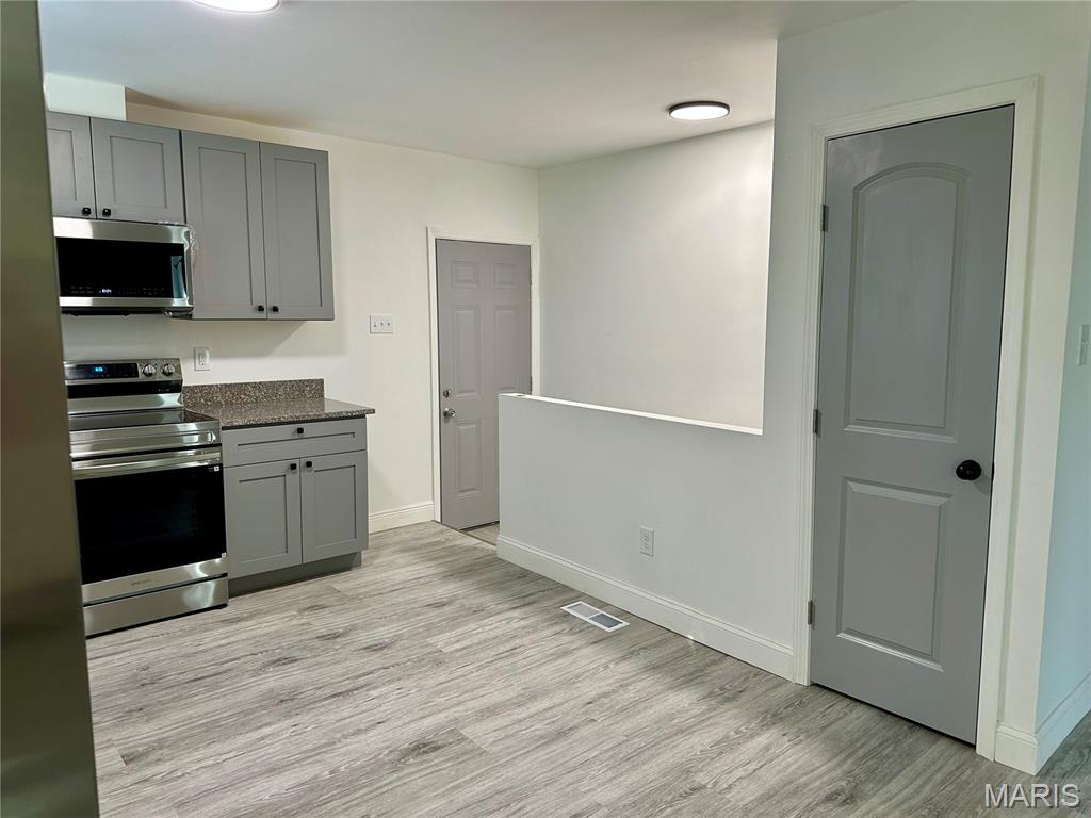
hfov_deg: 71.6
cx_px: 546
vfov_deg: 56.8
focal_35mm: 24
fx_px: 756
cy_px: 409
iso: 160
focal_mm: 6.86
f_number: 1.78
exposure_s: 1/120
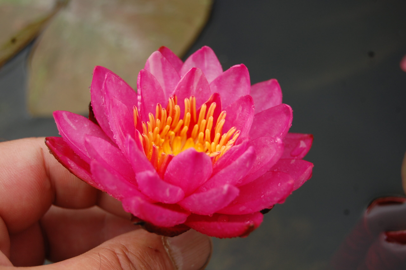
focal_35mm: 82
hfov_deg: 24.6
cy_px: 135
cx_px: 203
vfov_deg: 16.5
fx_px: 930
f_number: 6.3
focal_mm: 55
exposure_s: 1/160
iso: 200
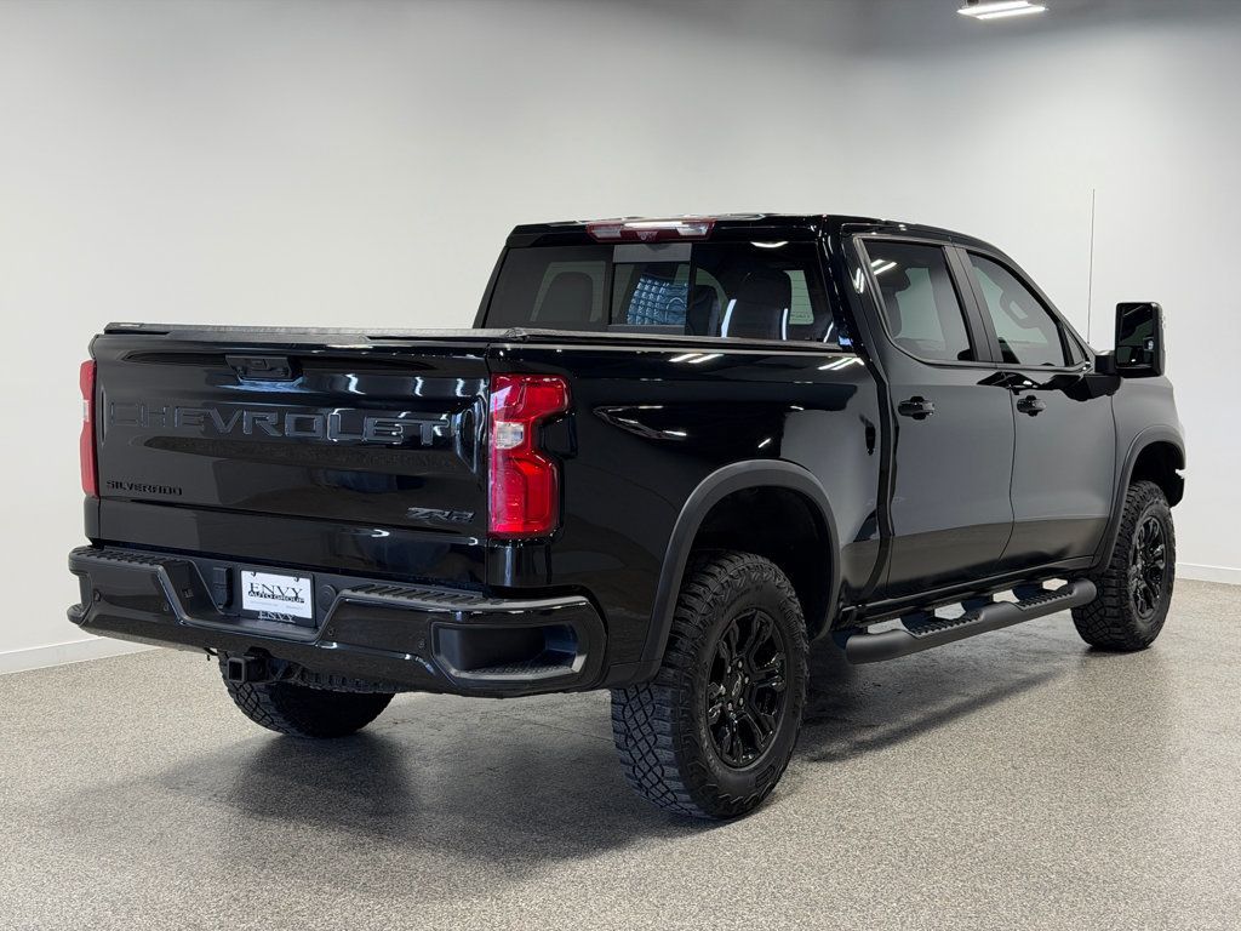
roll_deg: -0.6
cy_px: 466
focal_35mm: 48
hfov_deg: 39.7
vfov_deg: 30.3
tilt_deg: -4.1
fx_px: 1721
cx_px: 620
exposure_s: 1/137
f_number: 1.78
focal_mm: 6.76
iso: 50
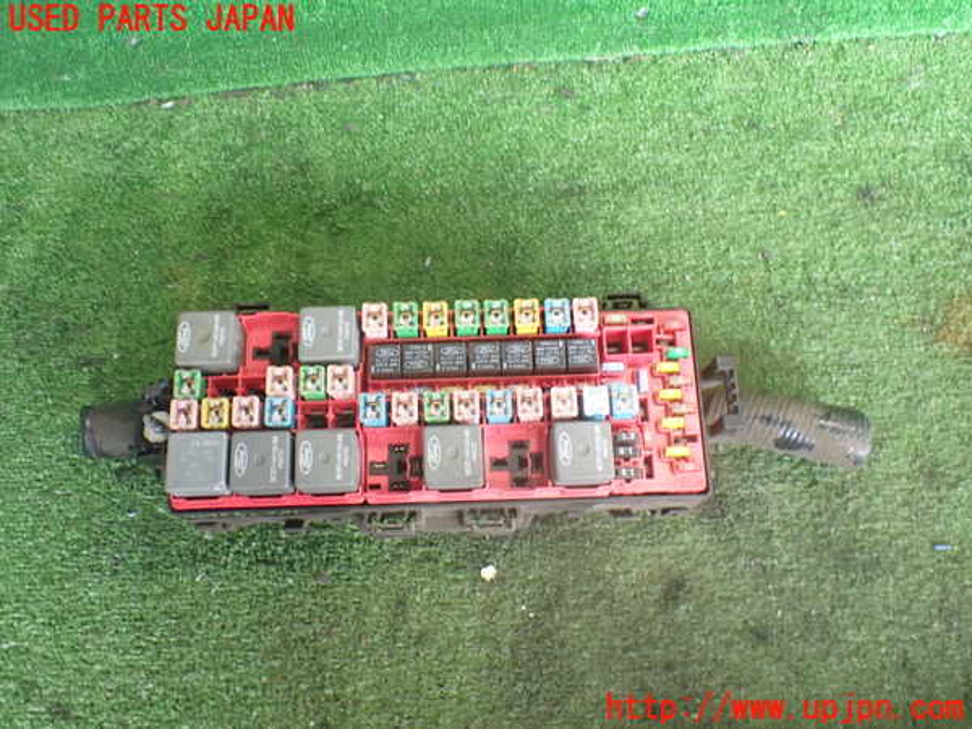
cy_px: 364
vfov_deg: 46.8
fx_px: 842
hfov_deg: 60.0
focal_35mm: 30
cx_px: 486
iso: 800
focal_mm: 5.4
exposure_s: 1/80
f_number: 2.3
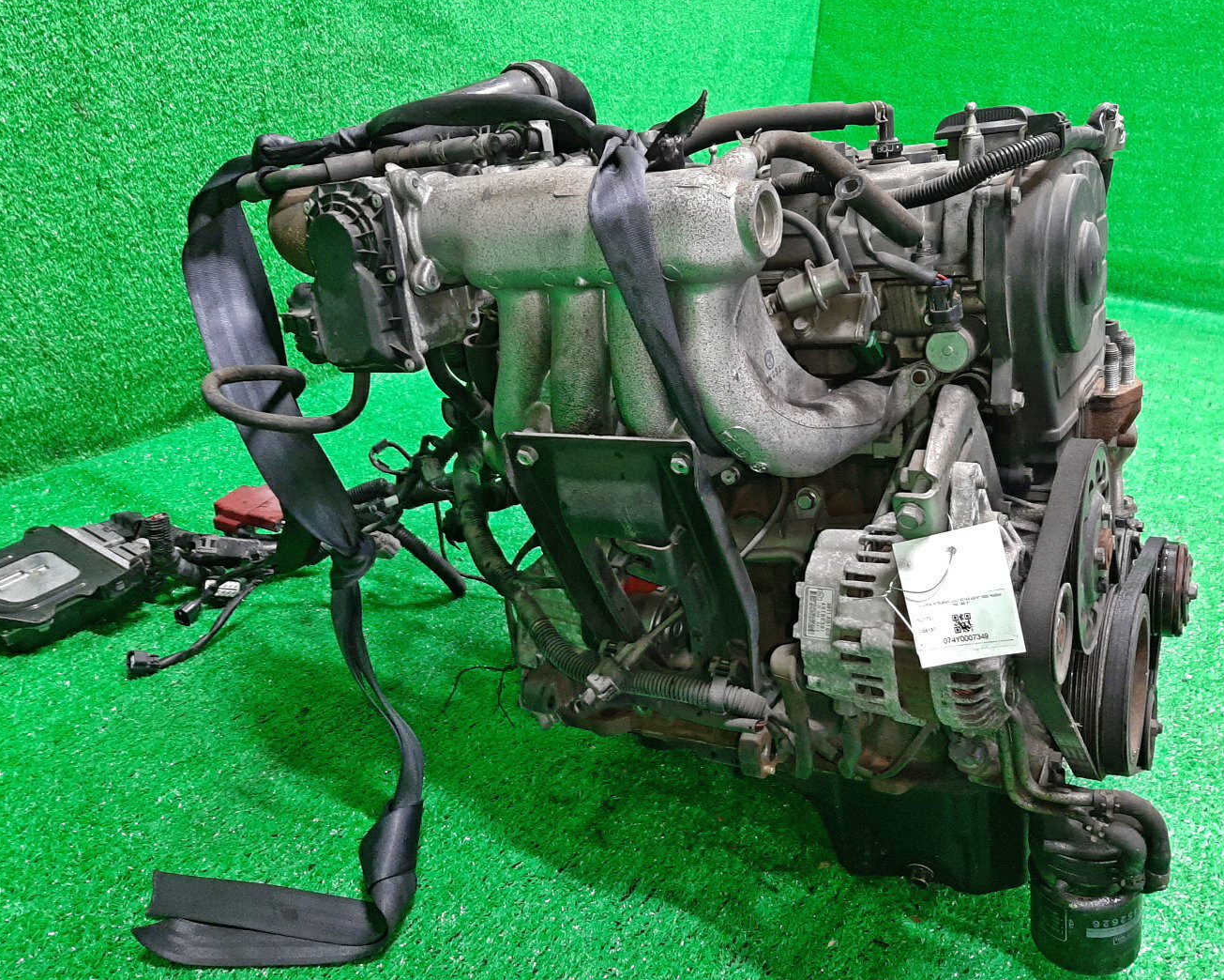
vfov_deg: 51.5
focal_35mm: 28
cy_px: 504
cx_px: 671
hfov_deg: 62.1
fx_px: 1014
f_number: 1.7
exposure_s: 1/50
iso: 244
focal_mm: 3.93
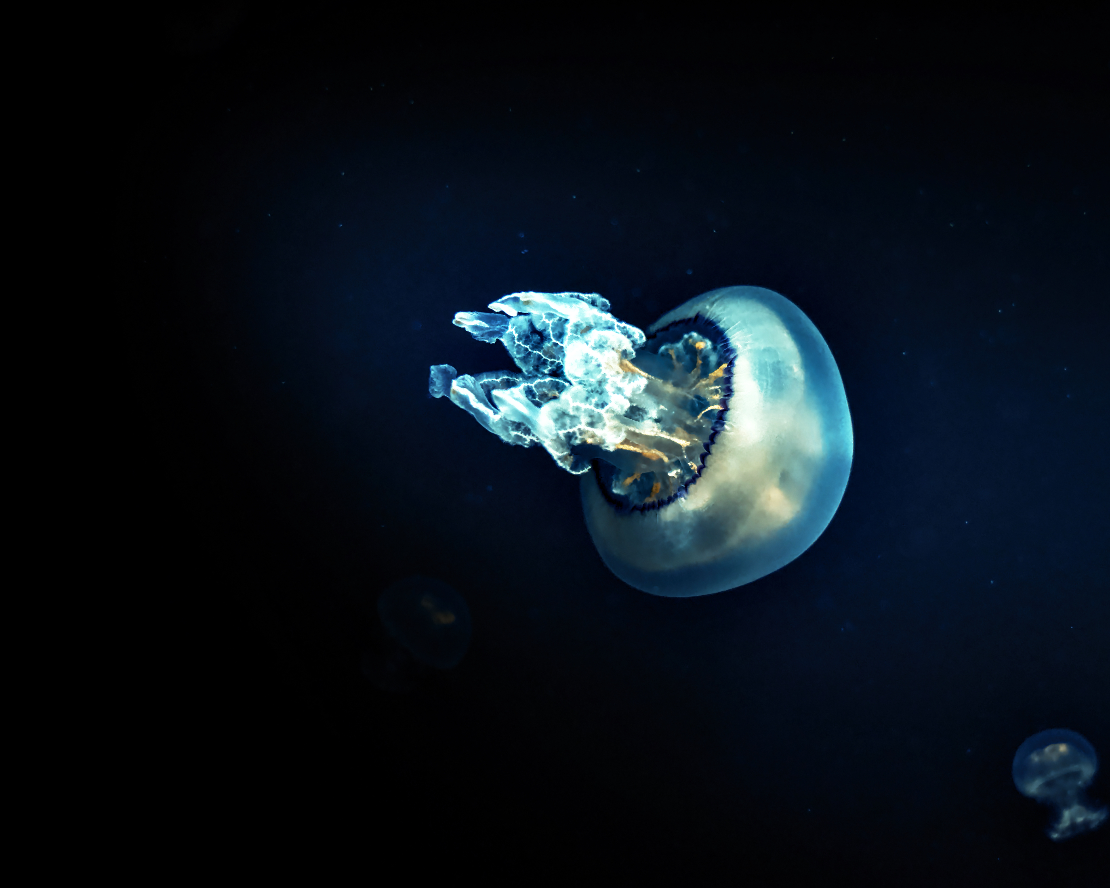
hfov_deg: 22.5
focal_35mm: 85
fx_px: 2793
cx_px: 651
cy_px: 442
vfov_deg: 18.1
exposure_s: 1/1250
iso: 6400
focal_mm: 50
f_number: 2.2
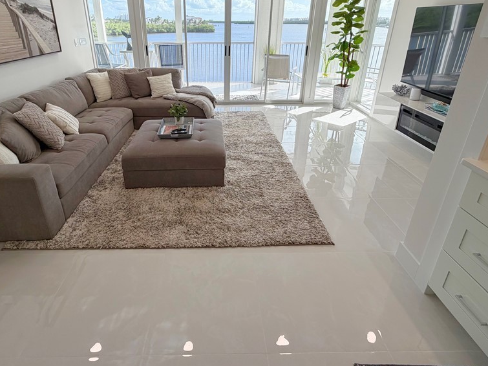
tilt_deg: -20.7
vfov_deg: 66.7
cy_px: 121
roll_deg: +0.1
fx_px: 268
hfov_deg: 84.5
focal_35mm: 19
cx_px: 222
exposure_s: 1/257
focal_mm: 2.22
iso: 40
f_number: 2.2
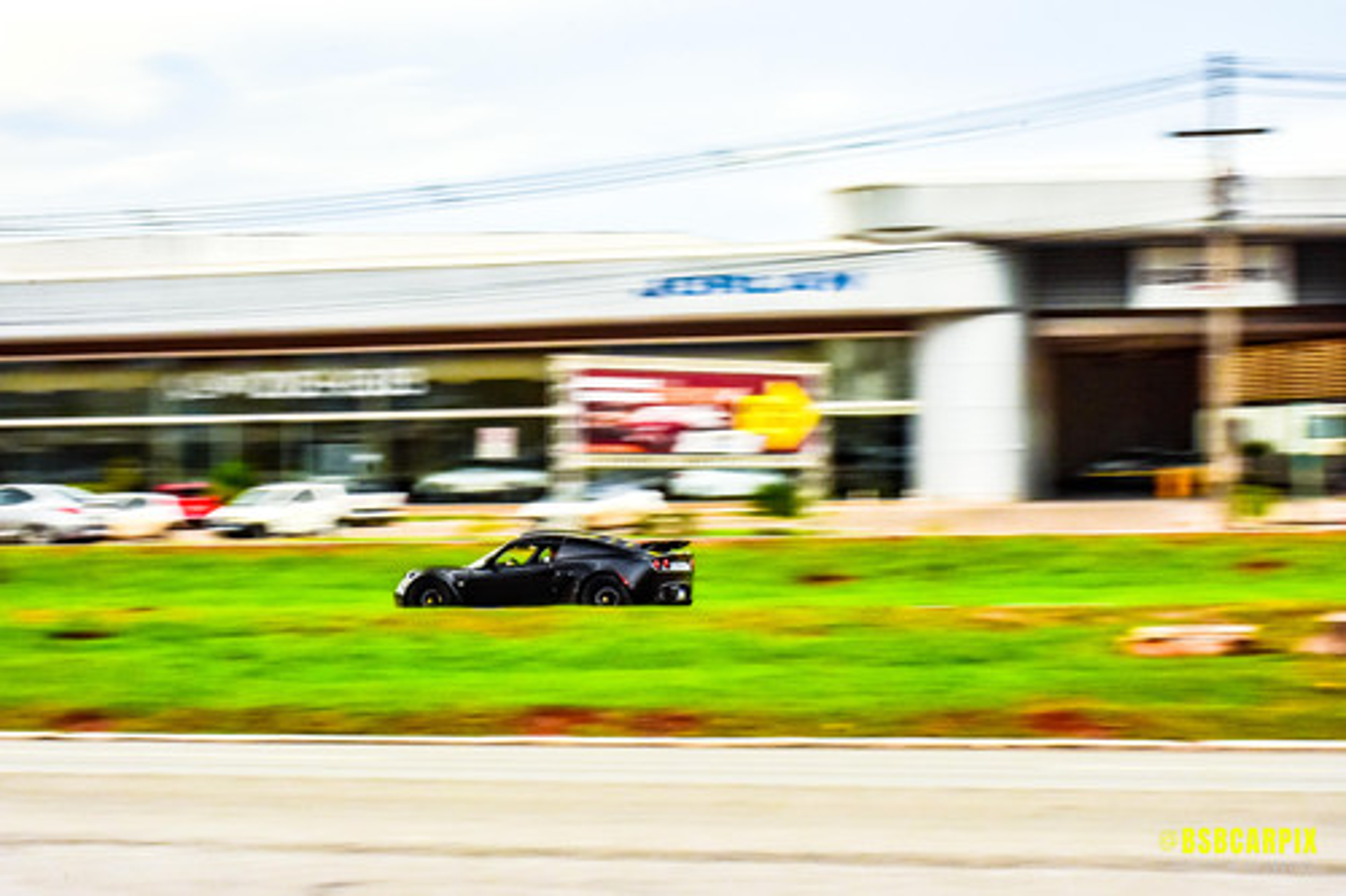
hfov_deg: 27.0
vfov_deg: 18.2
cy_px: 448
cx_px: 673
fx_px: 2803
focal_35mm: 75
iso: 800
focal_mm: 50
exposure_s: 1/100
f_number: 20
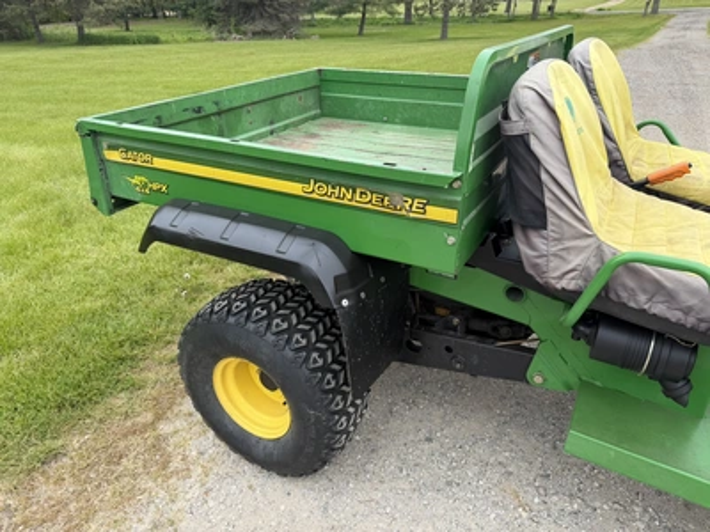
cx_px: 355
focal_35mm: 24
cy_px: 266
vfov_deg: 56.8
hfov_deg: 71.6
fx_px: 492
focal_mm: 6.76
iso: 80
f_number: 1.78
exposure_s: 1/470
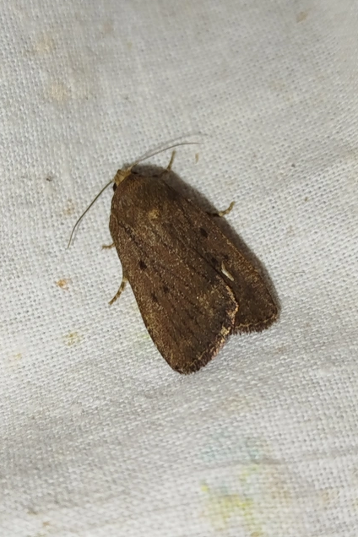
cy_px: 268
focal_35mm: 68
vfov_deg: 29.7
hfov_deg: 20.0
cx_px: 178
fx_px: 1014
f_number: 1.7
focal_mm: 5.31
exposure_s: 1/50
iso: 64
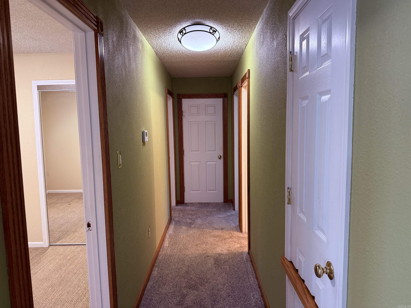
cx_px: 206
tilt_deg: -5.2
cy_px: 154
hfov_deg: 71.6
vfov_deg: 56.8
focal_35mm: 24
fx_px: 285
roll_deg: +0.8
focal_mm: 6.76
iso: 320
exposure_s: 1/60
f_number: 1.78
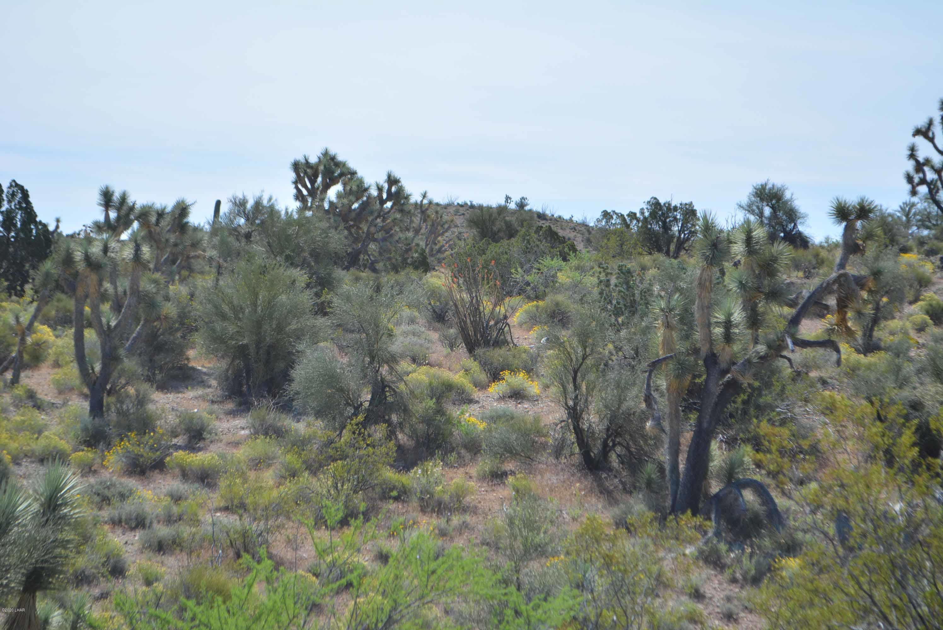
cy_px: 315
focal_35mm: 82
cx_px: 472
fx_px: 2163
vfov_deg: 16.6
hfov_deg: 24.6
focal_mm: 55
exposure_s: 1/1600
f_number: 7.1
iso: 400
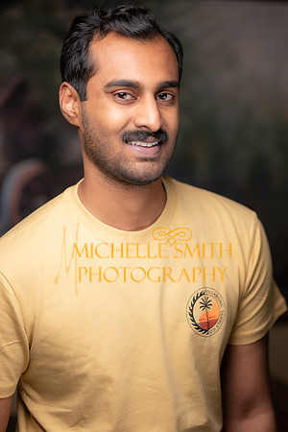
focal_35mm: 85
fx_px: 1020
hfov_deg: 16.1
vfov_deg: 23.9
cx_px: 144
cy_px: 216
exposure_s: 1/200
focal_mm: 85
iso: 100
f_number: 2
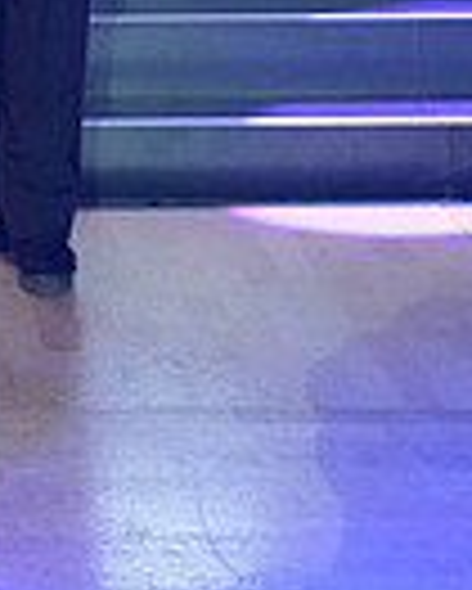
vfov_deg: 11.4
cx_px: -339
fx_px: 2756
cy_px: -441
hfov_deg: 9.4
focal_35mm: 158
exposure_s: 1/640
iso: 4000
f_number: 4
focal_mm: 38
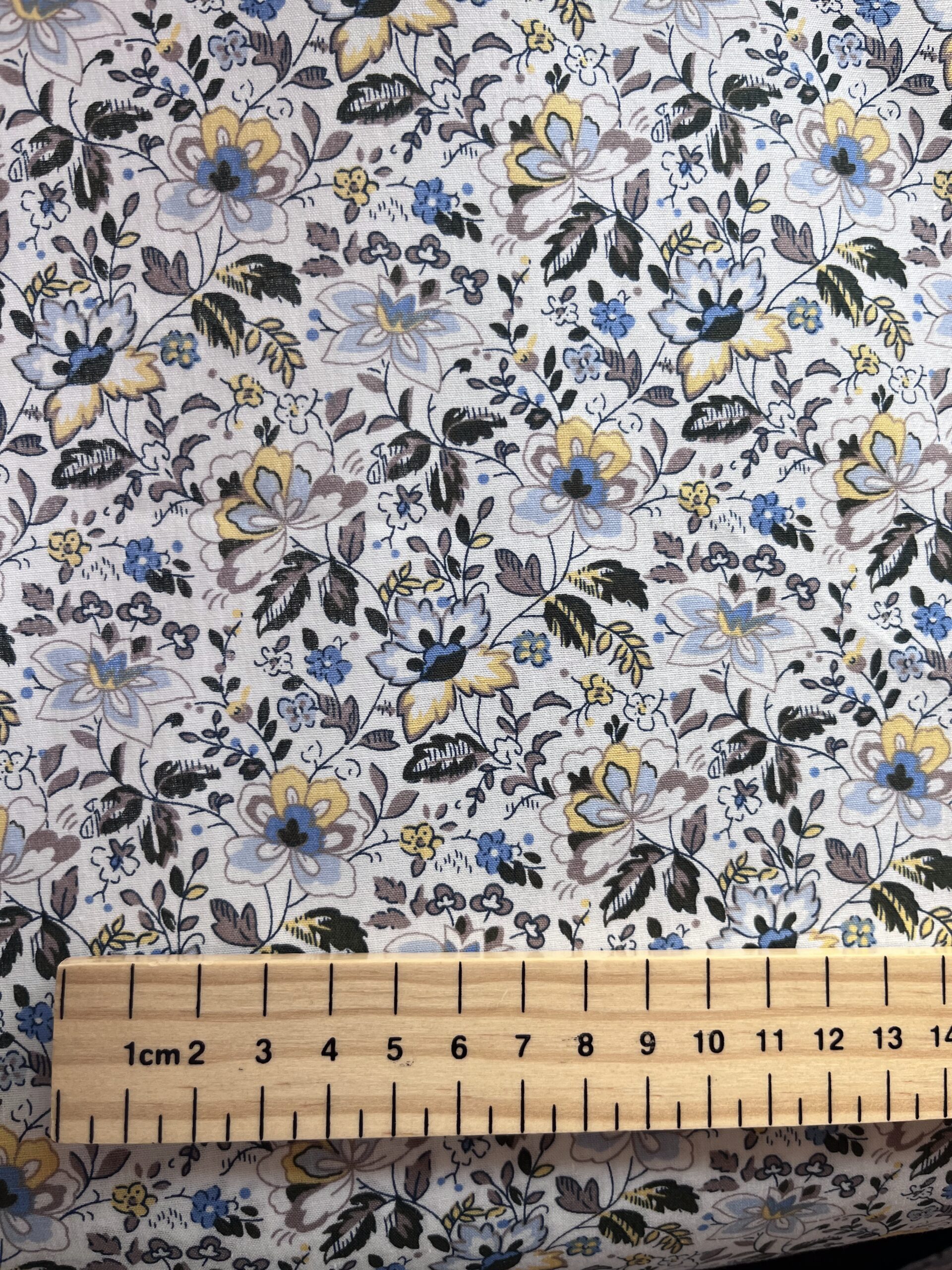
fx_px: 953
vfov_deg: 67.3
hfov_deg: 53.1
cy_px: 635
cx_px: 476
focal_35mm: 26
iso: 50
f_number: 1.6
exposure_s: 1/122
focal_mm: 5.1
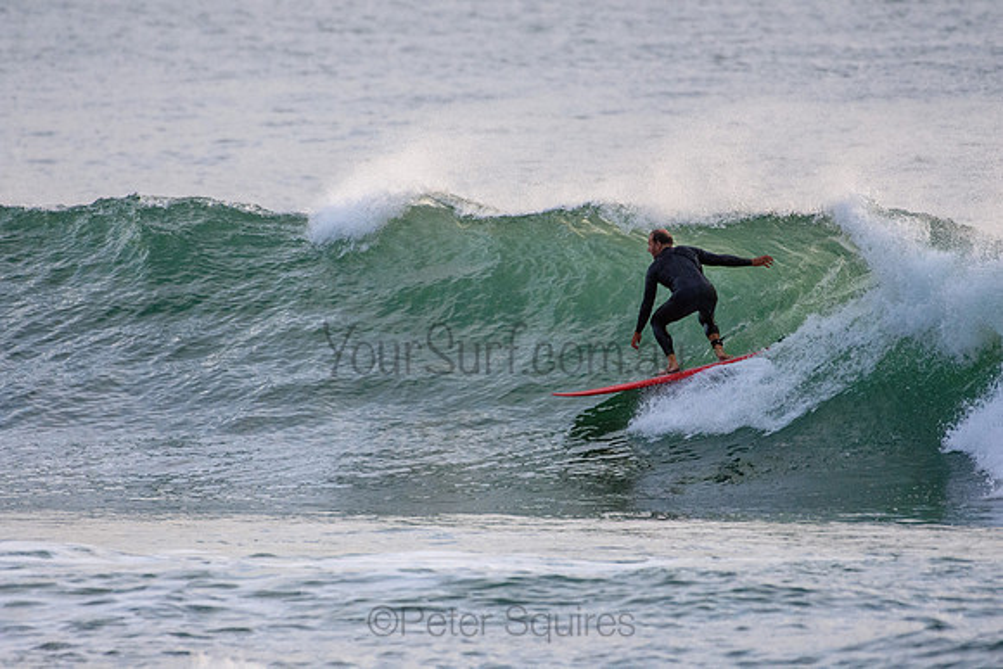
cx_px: 502
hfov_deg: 2.7
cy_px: 334
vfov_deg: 1.8
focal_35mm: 750
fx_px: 20900
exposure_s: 1/2000
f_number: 5.6
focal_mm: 500
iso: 1400
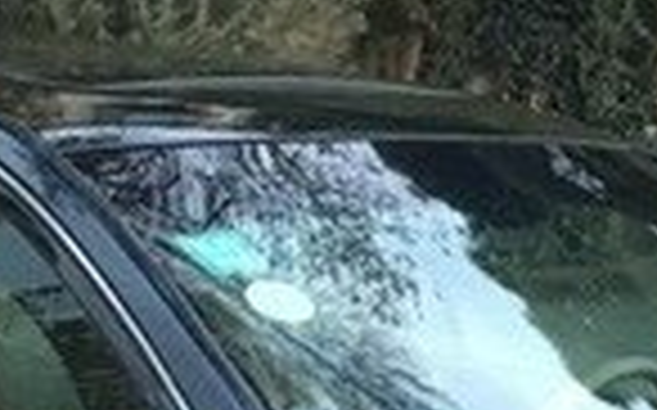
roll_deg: -4.9
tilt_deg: -19.1
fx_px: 2487
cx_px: 338
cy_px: 944
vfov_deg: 8.7
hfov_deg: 15.0
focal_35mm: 139
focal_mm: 4.15
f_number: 2.2
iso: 200
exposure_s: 1/17
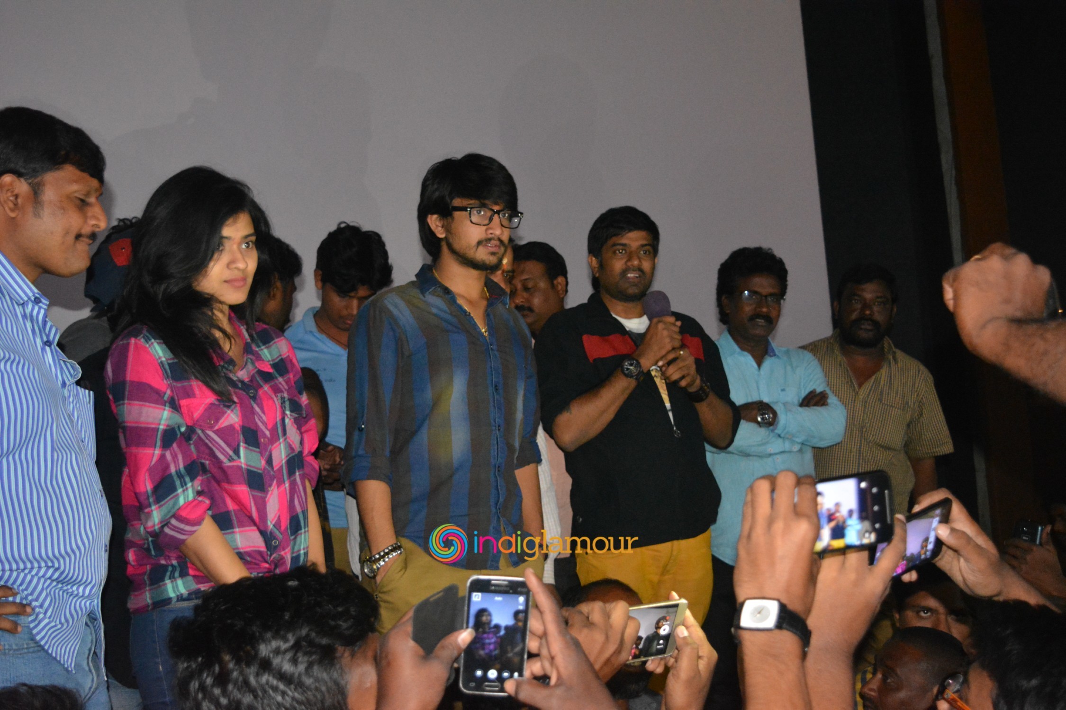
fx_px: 1288
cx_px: 533
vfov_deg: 30.8
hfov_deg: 45.0
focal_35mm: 44
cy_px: 355
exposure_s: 1/60
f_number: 4.2
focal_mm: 29
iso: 3200
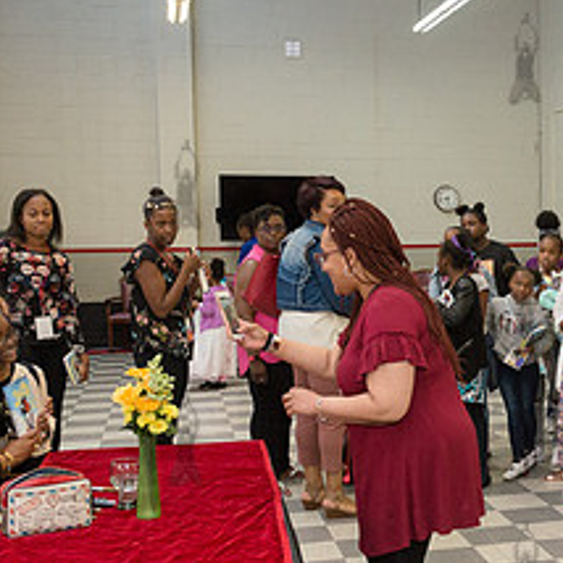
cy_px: 312
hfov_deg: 27.4
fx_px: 1104
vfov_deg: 28.6
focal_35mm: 60
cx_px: 524
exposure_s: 1/500
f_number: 4.5
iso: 2000
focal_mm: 26
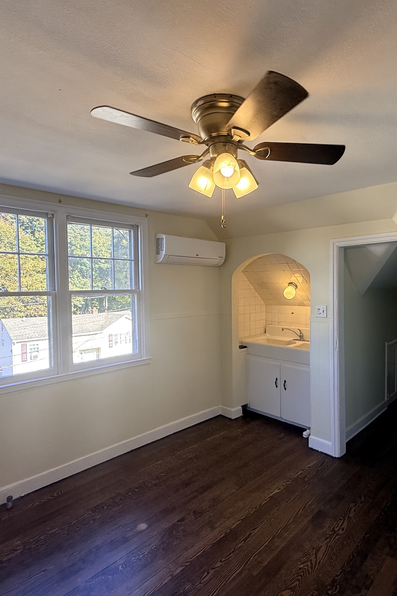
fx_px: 331
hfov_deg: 61.1
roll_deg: +0.8
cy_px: 295
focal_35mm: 20
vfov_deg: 84.0
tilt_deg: -1.0
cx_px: 248
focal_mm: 2.22
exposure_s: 1/120
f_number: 2.2
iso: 125
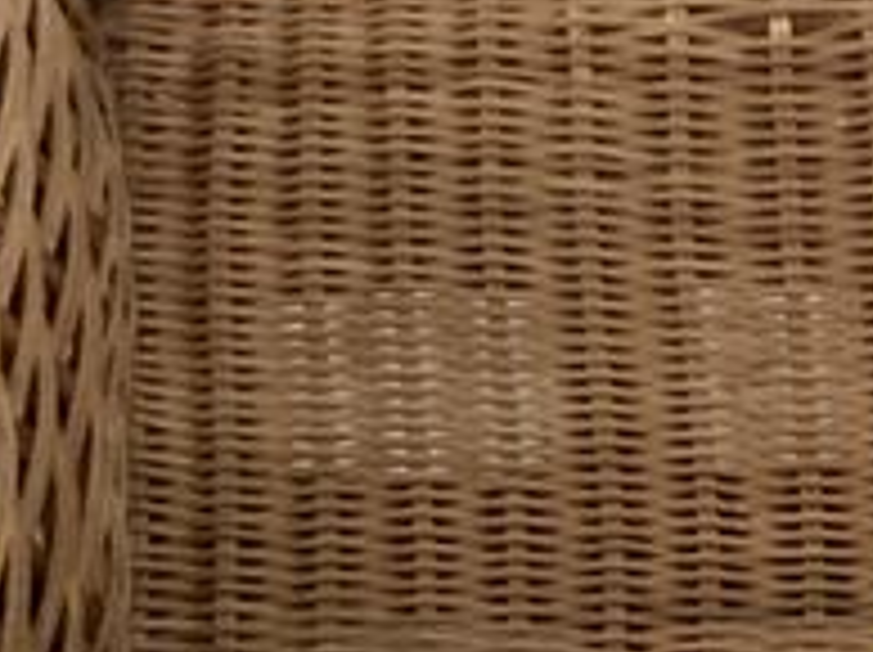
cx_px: 958
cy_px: 710
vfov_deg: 9.2
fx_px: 4030
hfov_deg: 12.2
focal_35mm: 160
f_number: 2.4
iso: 250
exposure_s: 1/60
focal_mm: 3.3
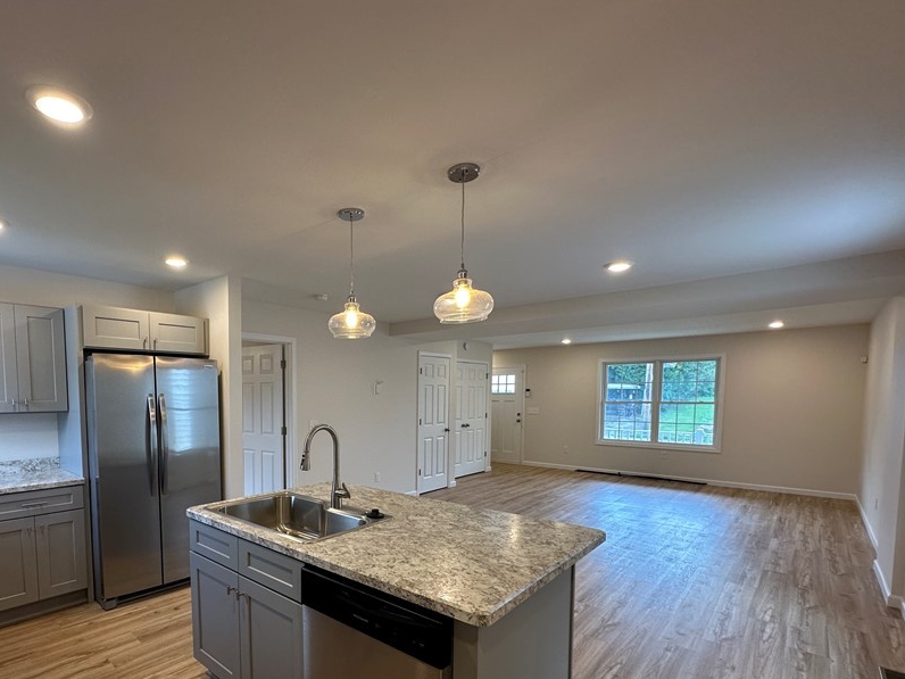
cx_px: 342
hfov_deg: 86.1
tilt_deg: -3.4
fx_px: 471
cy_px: 429
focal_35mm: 18
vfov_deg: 70.3
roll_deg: +0.4
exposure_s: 1/120
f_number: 2.2
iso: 160
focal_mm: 2.22
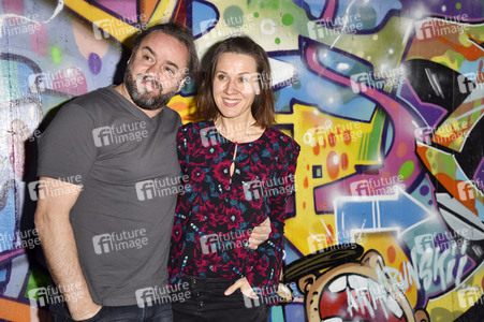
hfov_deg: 38.2
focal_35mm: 52
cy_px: 161
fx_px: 699
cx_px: 242
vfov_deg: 26.0
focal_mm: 52
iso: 500
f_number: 5.6
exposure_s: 1/100
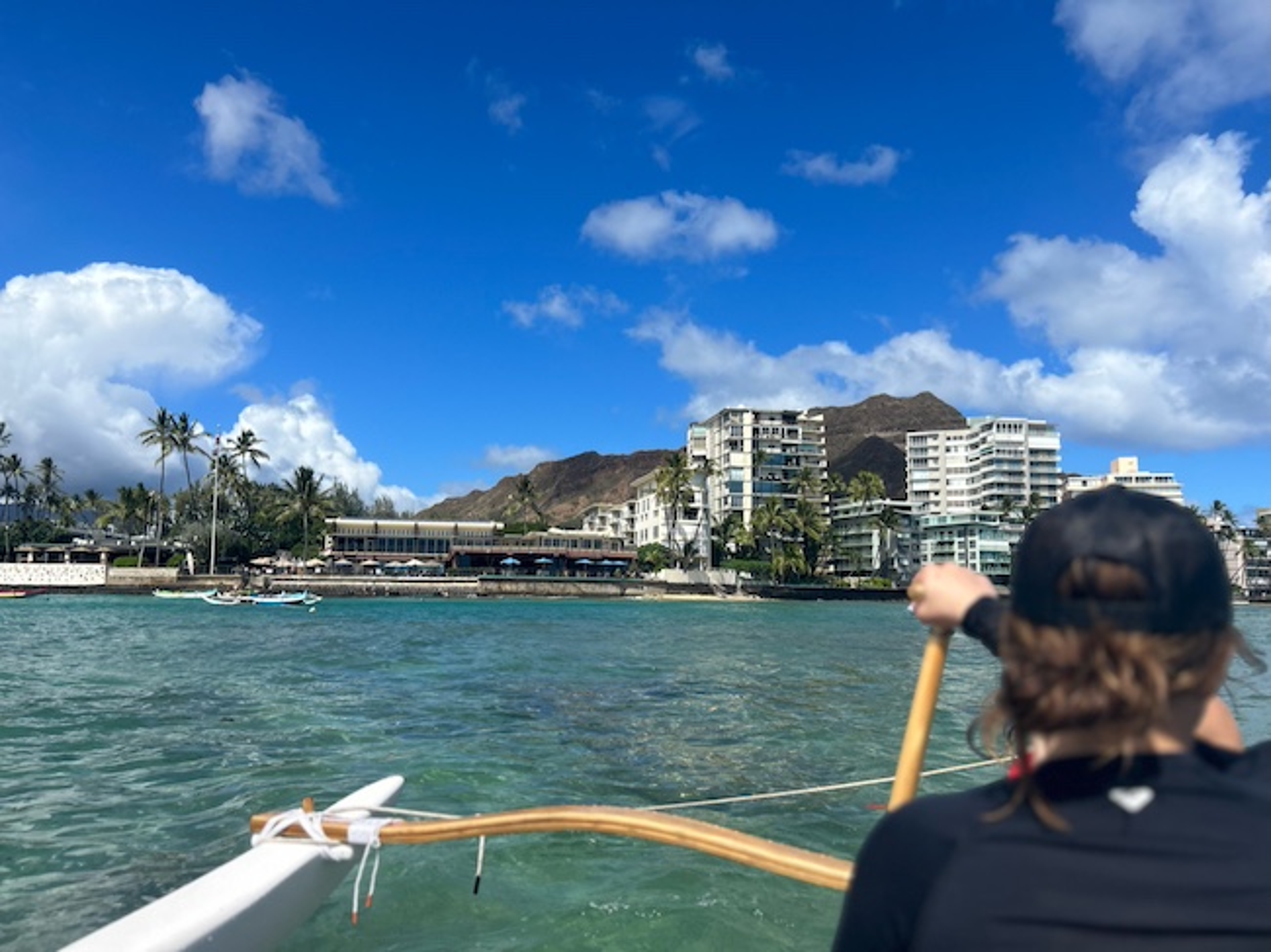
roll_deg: +0.9
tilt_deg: +10.6
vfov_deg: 53.0
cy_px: 476
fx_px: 954
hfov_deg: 67.3
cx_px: 636
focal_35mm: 26
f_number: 1.5
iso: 50
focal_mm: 5.7
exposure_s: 1/5882
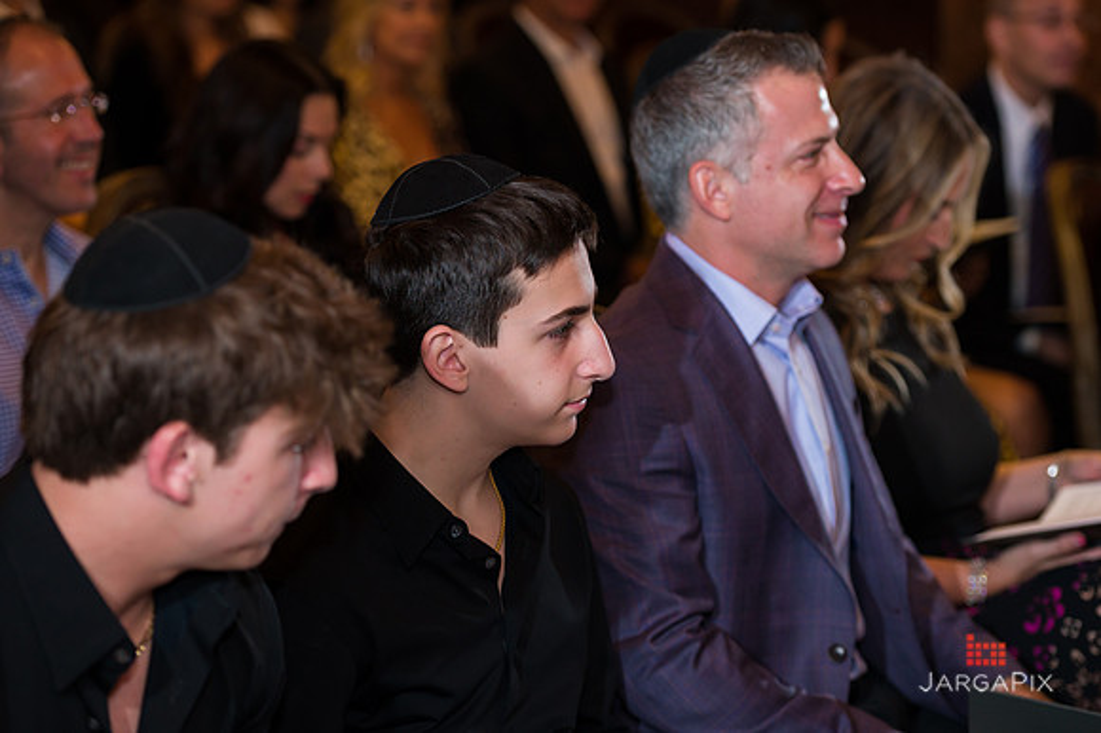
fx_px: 3170
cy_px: 367
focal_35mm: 104
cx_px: 551
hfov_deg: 19.7
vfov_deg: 13.2
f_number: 4
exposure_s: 1/200
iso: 1000
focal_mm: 100
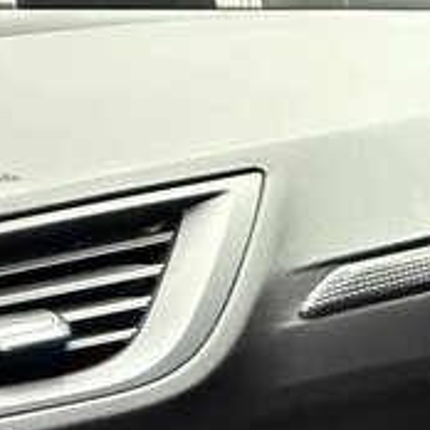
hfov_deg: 14.4
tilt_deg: -20.5
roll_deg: -0.2
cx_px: 1060
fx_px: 1026
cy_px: 415
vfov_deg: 22.9
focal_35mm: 73
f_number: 2.2
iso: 1000
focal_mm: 2.22
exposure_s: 1/33
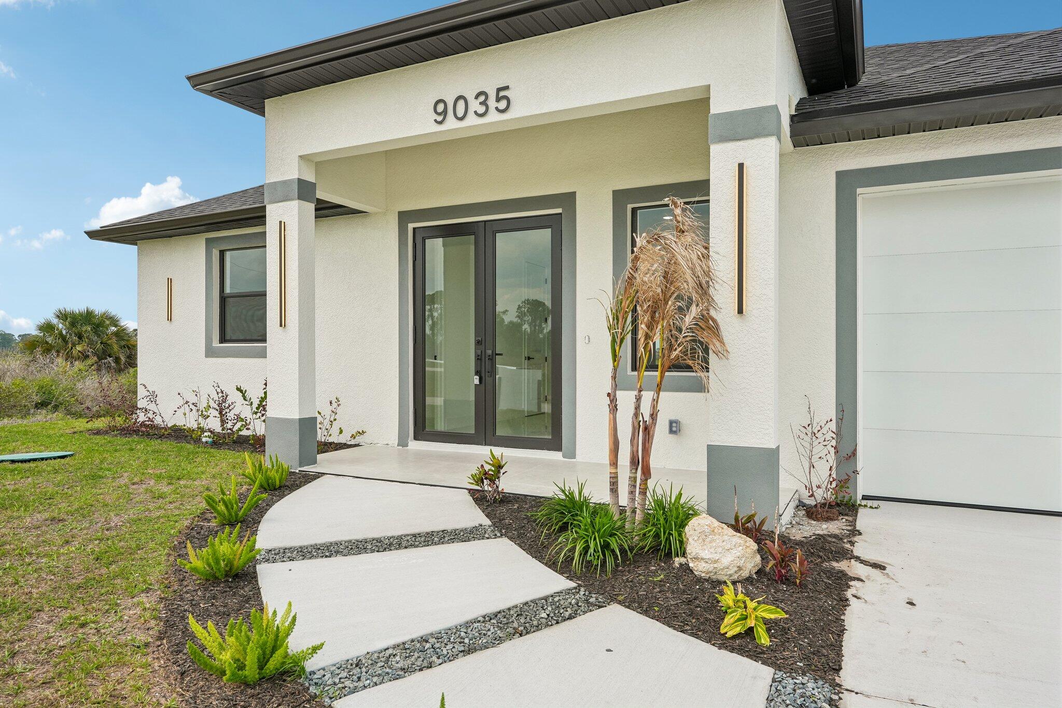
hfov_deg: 74.9
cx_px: 531
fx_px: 693
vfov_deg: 54.1
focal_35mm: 24
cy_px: 354
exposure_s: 1/1000
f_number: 8
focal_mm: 23.5
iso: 400
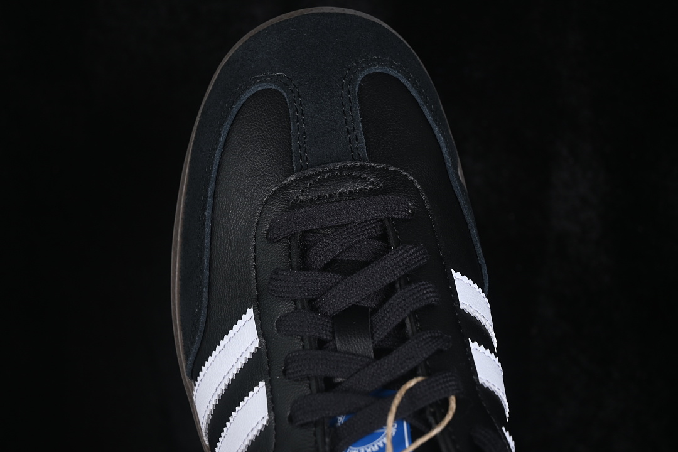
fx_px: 1412
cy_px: 226
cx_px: 339
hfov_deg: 27.0
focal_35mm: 75
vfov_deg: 18.2
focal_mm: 50
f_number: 6.3
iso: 160
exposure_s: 1/60
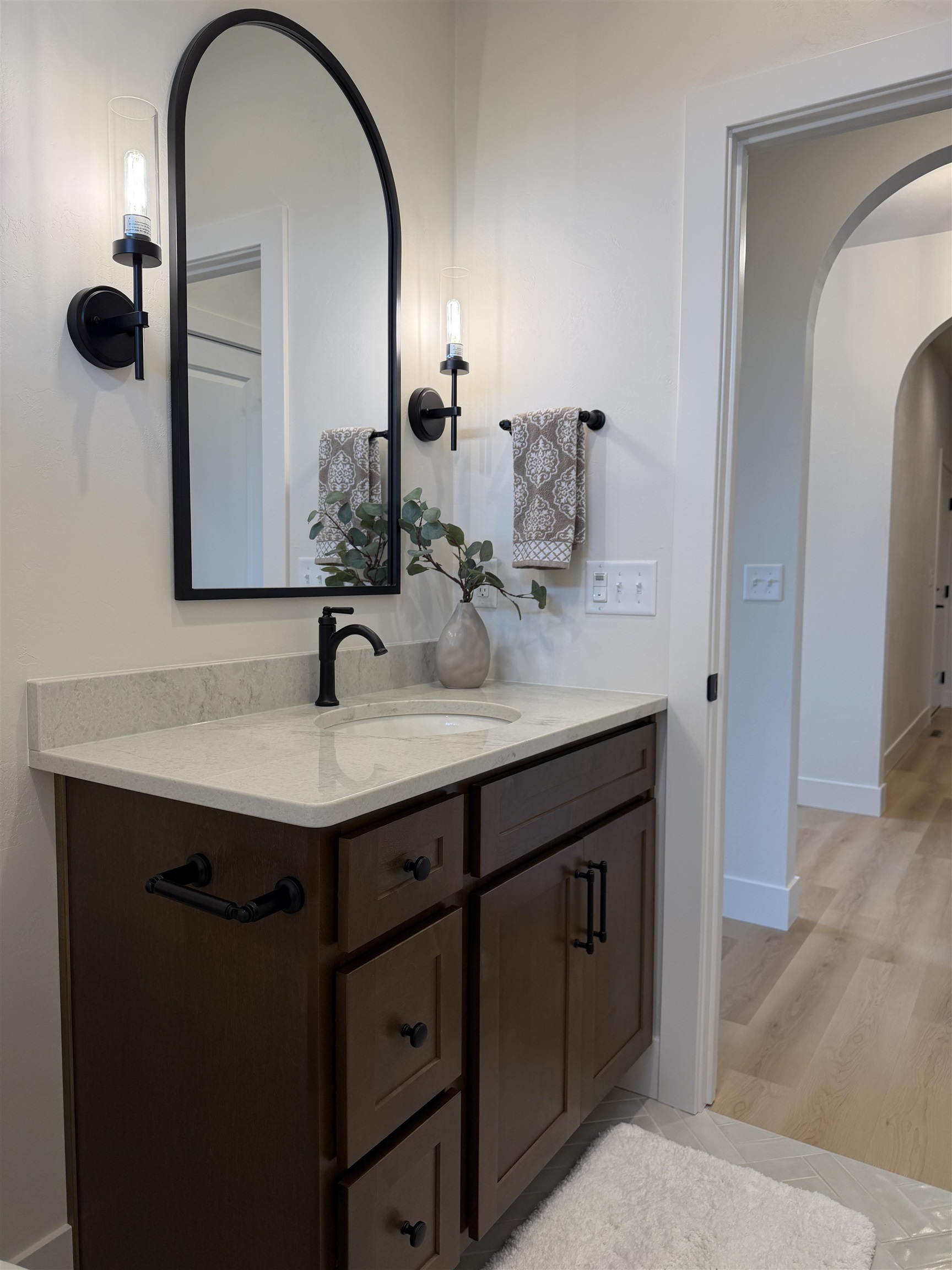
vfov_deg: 71.6
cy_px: 635
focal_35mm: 24
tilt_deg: -4.3
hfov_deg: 56.8
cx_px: 476
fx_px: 880
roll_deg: -0.2
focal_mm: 6.76
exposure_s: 1/120
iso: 80
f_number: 1.78
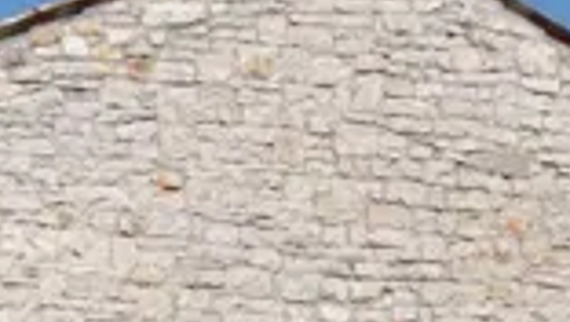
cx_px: -281
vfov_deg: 8.5
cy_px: 703
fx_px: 2027
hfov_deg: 14.9
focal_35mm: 134
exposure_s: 1/1000
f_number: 2.8
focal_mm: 4.5
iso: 100
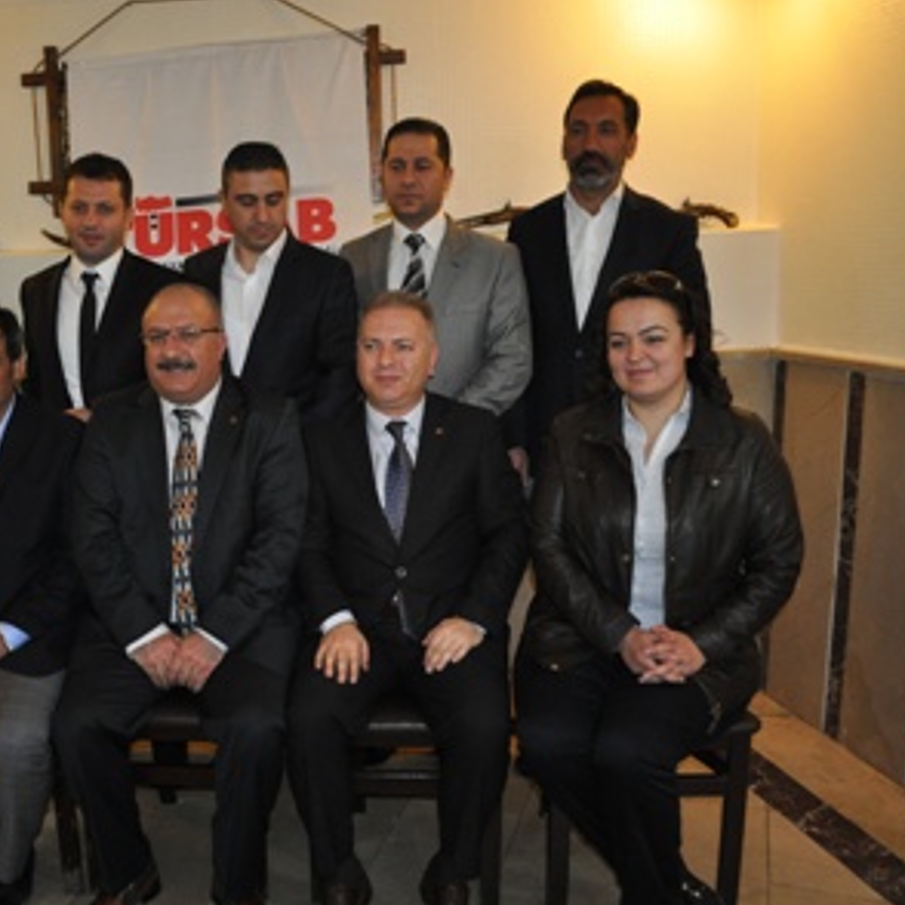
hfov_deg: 46.0
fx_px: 1035
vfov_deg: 47.2
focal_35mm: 35
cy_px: 456
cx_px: 259
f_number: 3.5
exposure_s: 1/60
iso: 800
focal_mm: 18
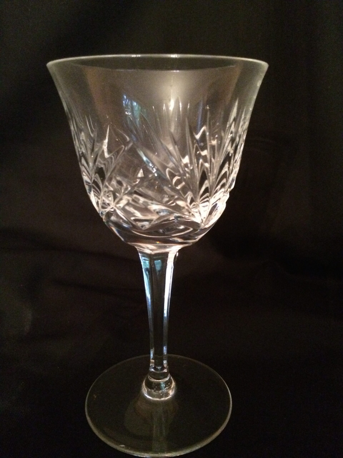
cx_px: 172
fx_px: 383
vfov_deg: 61.7
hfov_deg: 48.2
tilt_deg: -16.5
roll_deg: +0.1
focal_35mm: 29
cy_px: 229
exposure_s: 1/15
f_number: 2.2
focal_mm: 4.15
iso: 800
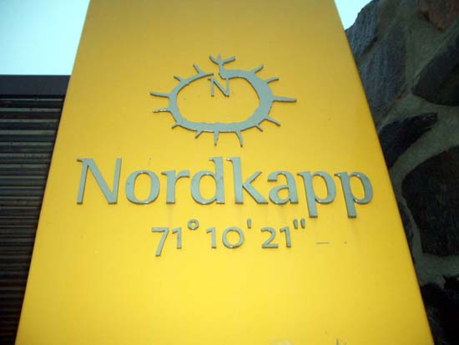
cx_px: 230
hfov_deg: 52.6
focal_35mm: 35
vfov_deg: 40.7
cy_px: 172
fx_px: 464
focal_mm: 5.8
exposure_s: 1/60
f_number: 2.6
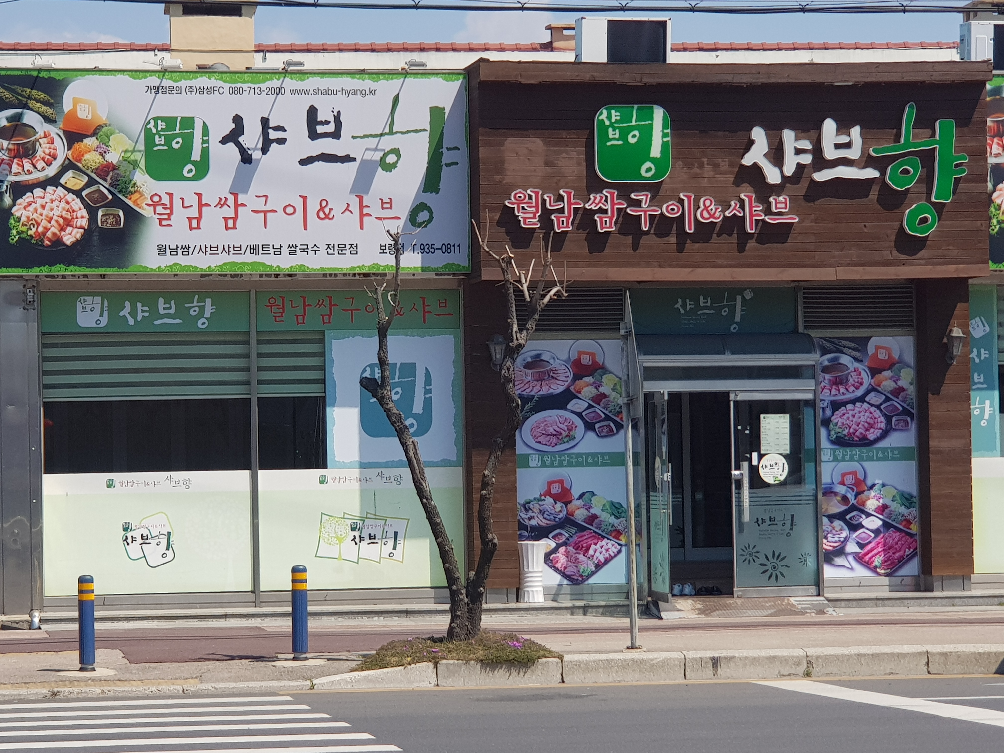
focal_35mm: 52
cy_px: 376
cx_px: 502
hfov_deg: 36.8
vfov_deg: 28.0
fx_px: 1508
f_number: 2.4
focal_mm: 6
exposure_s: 1/708
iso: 25
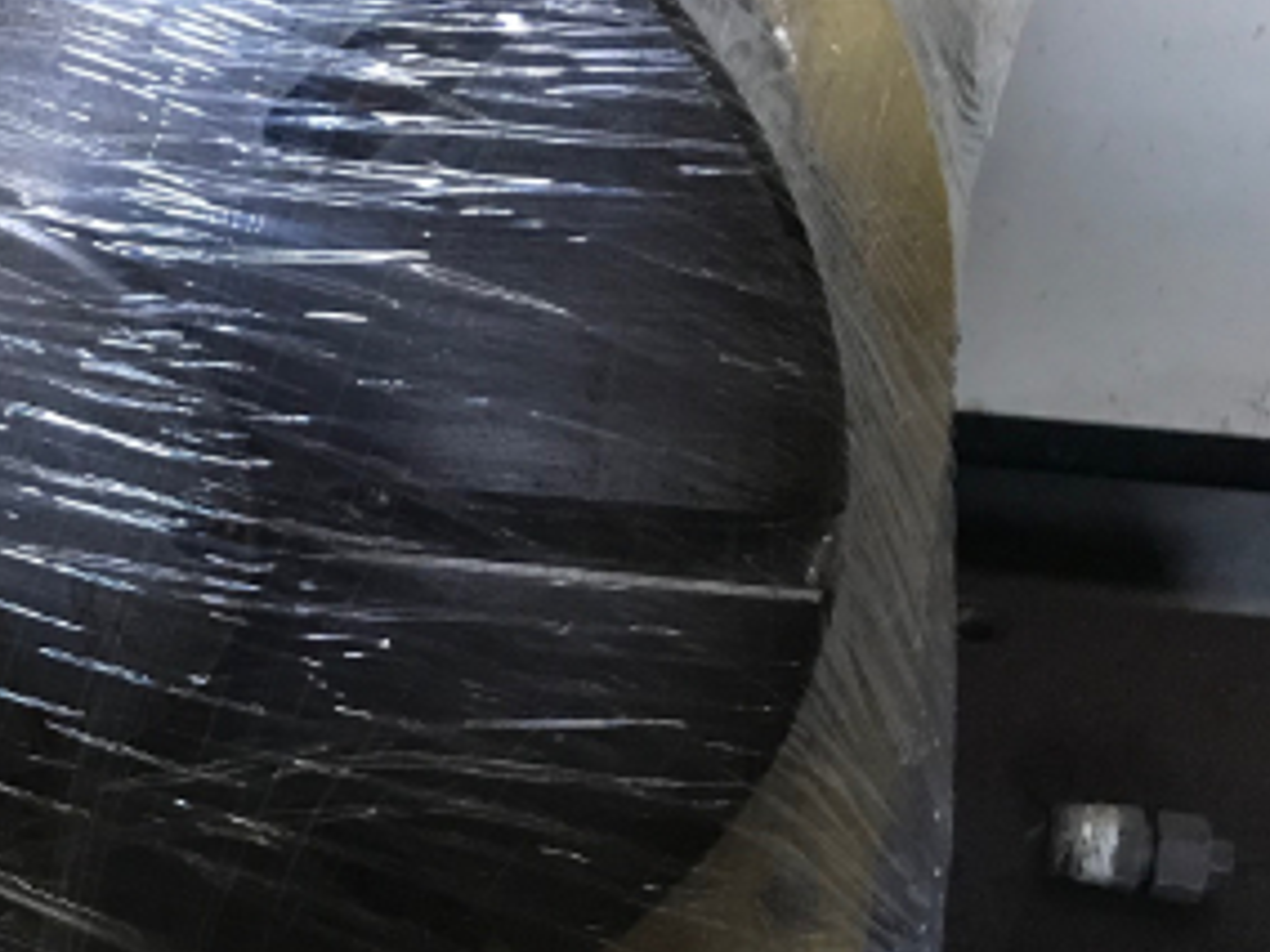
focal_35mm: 63
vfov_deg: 23.3
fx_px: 2311
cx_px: -45
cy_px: 429
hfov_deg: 28.5
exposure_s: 1/15
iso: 80
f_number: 1.8
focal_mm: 4
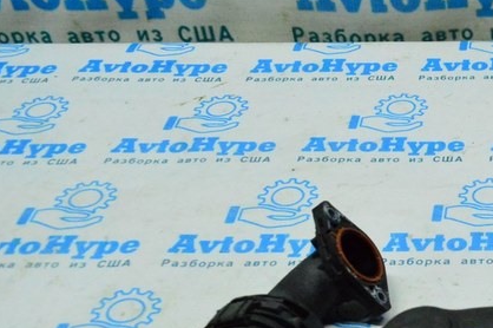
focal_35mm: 77
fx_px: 1057
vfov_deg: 17.5
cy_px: 272
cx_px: 597
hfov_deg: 23.8
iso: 6400
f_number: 6.3
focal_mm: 21
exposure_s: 1/640
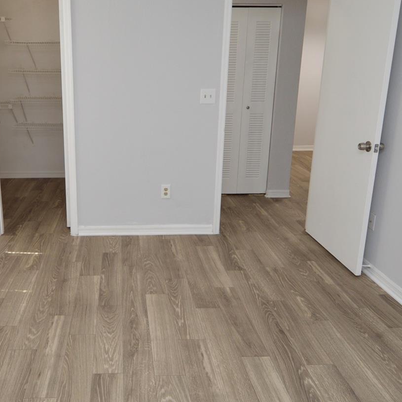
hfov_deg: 52.7
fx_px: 394
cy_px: 172
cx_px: 126
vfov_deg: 53.8
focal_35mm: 30
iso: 400
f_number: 4
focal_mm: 12
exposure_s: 1/60
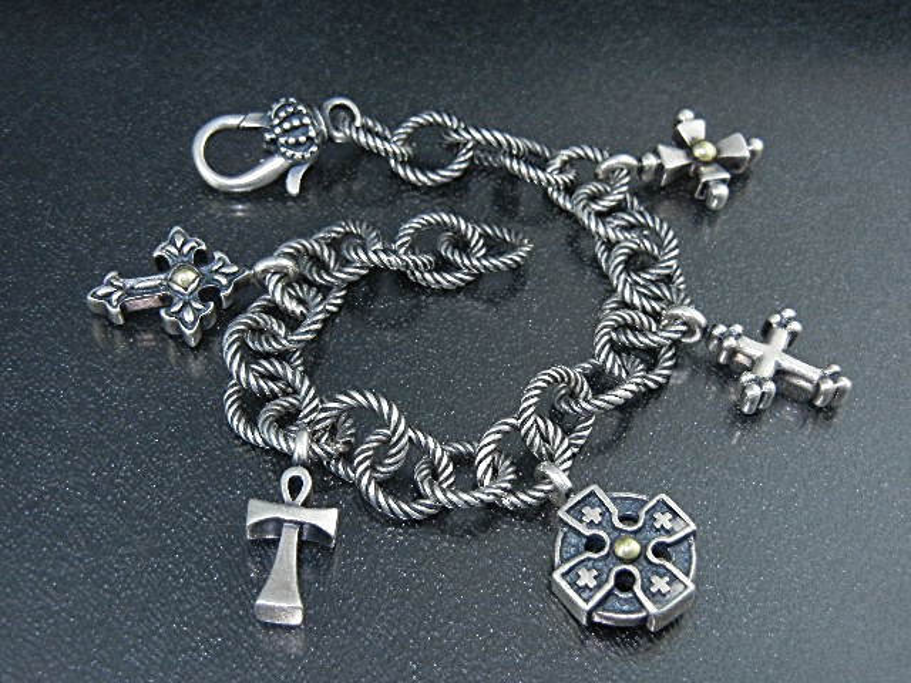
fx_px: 1553
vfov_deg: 24.8
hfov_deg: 32.7
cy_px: 342
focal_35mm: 59
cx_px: 456
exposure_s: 1/30
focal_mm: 10.6
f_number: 4
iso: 382
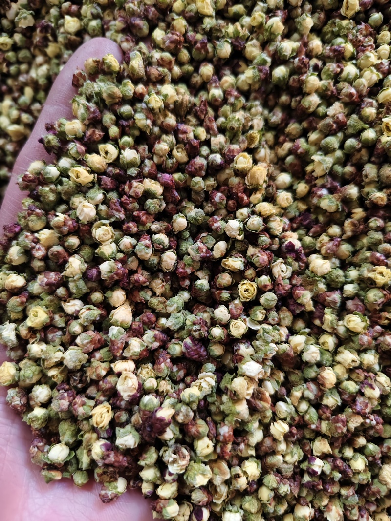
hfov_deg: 58.9
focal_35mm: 23
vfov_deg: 73.9
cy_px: 260
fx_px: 346
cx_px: 196
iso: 1725
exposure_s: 1/510
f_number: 1.88
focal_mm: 5.56
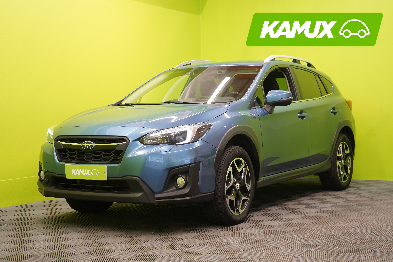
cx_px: 196
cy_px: 131
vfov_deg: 23.8
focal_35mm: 57
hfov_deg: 35.1
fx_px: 622
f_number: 5.6
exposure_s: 1/20
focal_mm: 57
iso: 400
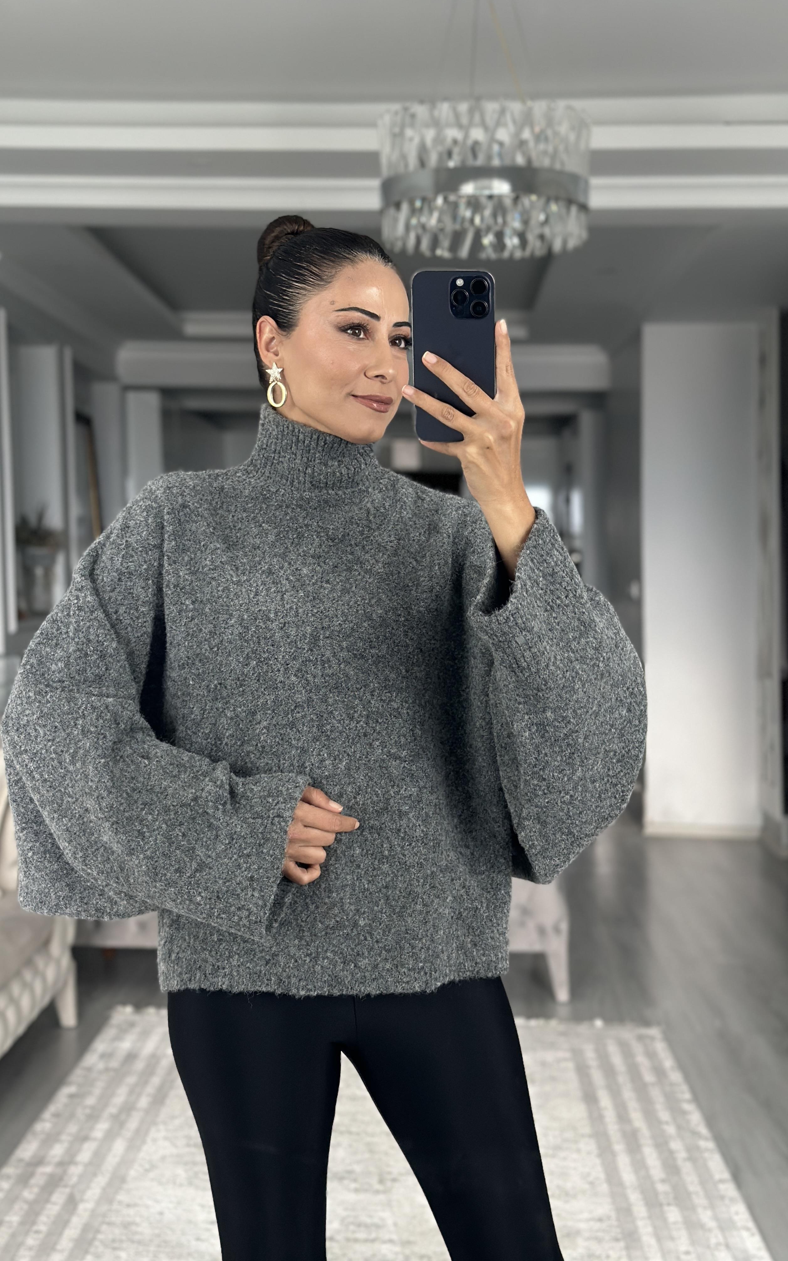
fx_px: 1753
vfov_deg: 39.6
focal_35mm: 51
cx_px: 349
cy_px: 630
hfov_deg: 25.3
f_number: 1.78
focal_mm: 6.86
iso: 200
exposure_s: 1/60
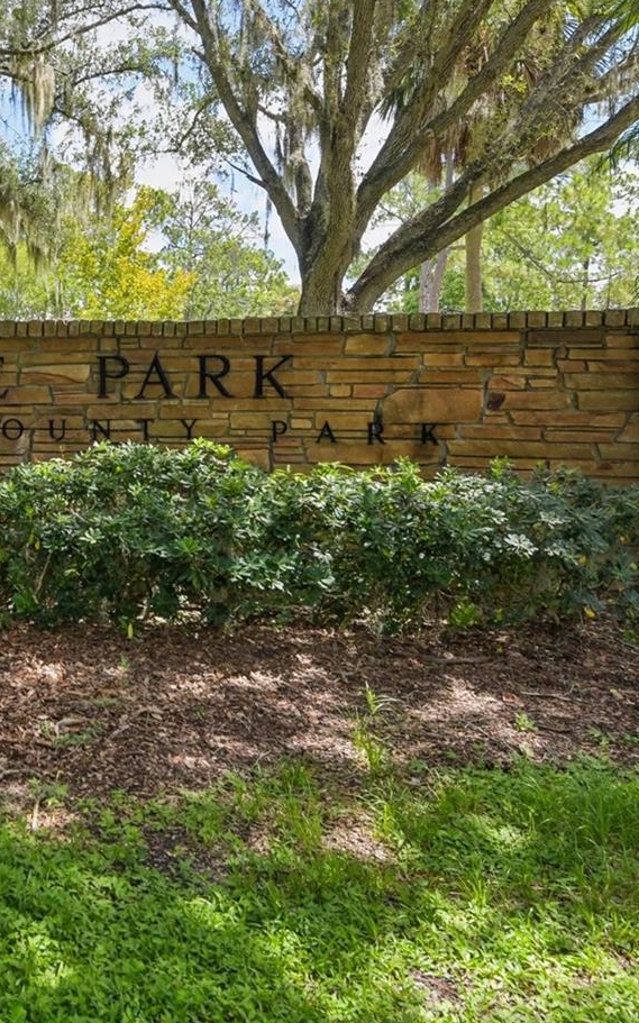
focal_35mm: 34
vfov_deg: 56.5
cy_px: 442
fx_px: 948
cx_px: -11
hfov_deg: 33.8
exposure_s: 1/200
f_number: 8
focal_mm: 19
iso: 400
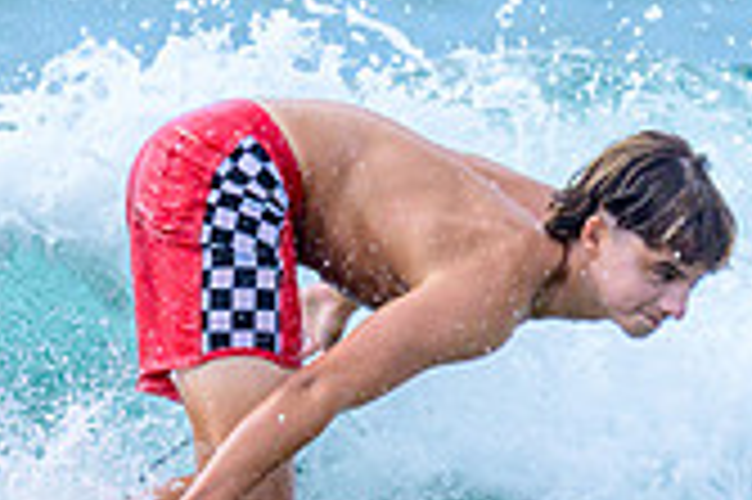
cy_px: 268
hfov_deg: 0.6
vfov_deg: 0.4
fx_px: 77754
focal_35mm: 3726
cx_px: 240
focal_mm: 800
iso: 450
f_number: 6.3
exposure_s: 1/3200
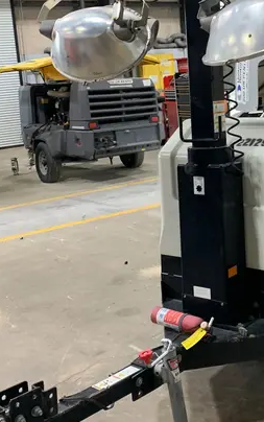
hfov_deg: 25.2
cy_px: 157
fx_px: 575
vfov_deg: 40.0
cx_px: 231
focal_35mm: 50
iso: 200
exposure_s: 1/60
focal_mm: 4.25
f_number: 1.8
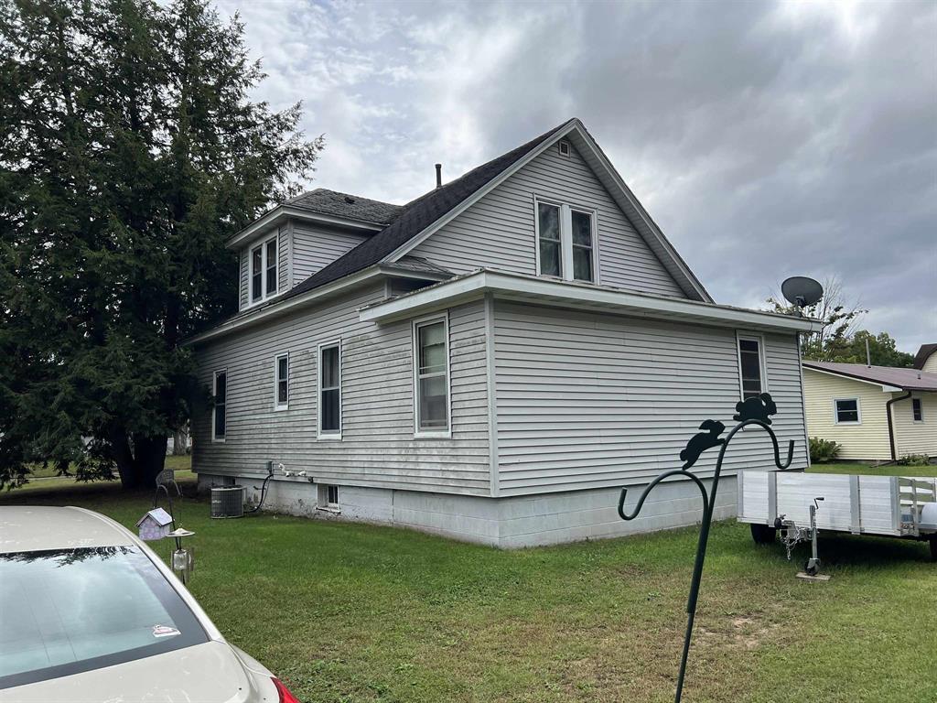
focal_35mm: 26
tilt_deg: +7.0
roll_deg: +1.3
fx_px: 704
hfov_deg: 67.3
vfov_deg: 53.1
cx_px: 468
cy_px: 352
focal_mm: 5.7
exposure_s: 1/3704
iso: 50
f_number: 1.5
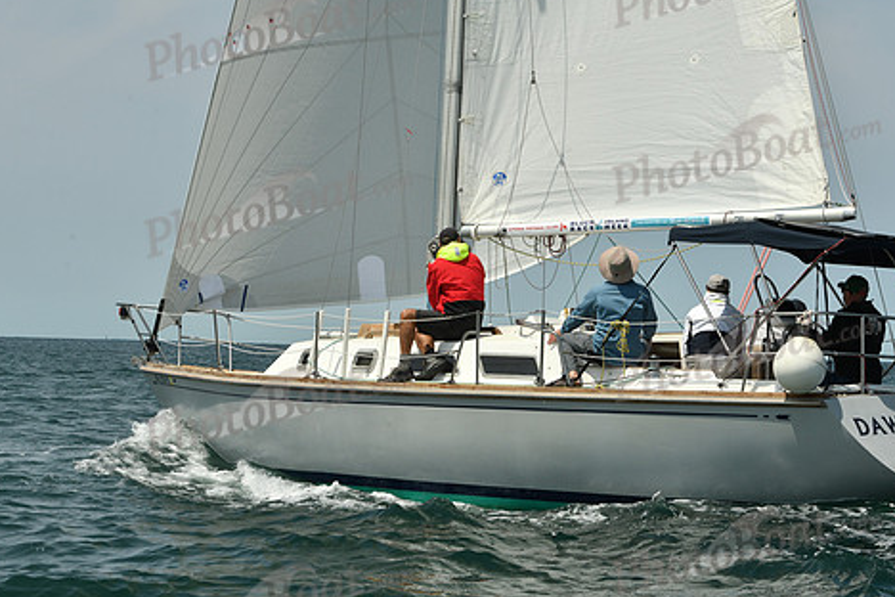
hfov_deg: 21.9
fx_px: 2312
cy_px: 280
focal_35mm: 93
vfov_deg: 14.7
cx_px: 514
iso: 320
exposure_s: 1/1000
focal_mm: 75
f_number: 11
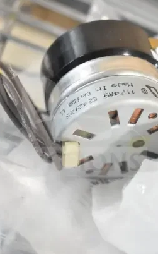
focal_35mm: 65
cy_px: 127
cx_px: 76
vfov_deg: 31.5
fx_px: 448
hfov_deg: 20.0
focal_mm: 28
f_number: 4.2
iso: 1600
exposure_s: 1/60
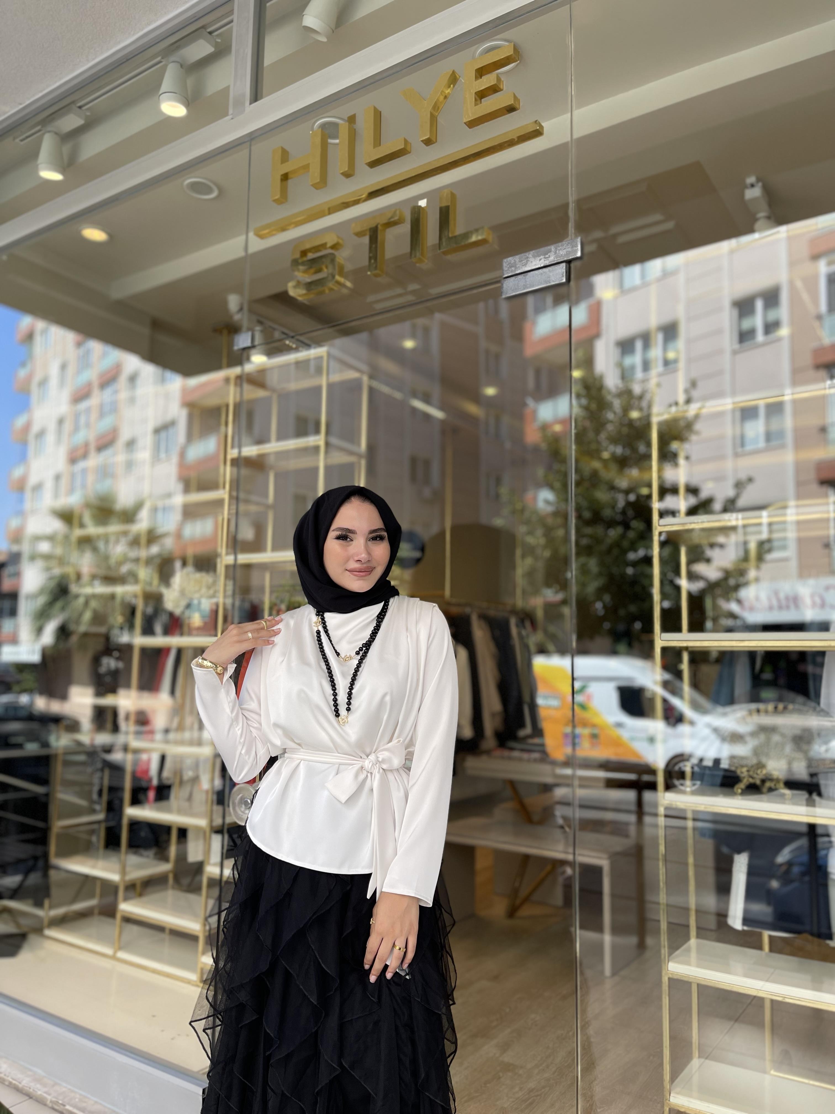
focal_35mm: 26
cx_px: 418
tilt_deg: +6.9
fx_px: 836
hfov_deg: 53.1
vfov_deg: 67.3
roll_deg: -0.3
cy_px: 557
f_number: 1.6
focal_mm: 5.1
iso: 50
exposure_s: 1/676
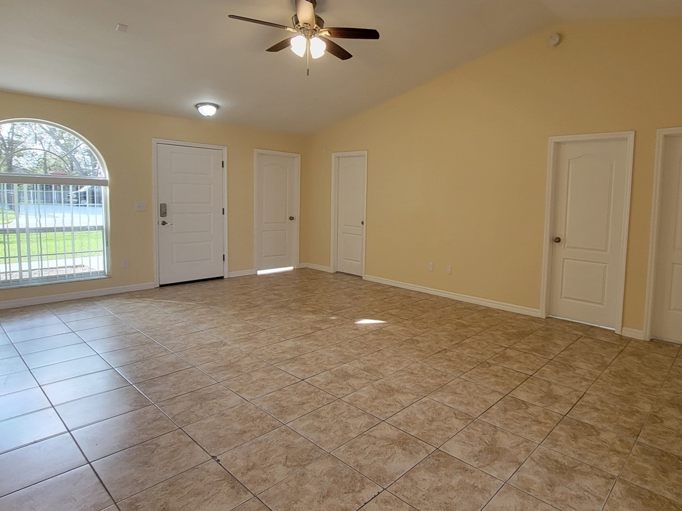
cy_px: 232
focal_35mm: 19
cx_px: 421
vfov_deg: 68.5
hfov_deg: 83.2
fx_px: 374
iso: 80
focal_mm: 2.2
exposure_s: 1/60
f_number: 2.2
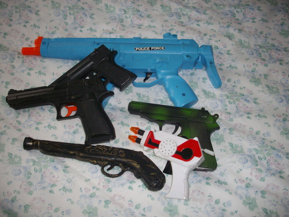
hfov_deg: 50.1
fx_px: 309
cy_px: 108
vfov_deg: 38.7
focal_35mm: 37
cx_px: 144
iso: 160
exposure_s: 1/50
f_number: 2.8
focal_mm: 6.2
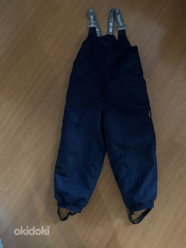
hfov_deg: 53.1
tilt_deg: -82.9
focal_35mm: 26
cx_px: 93
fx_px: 186
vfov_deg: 67.3
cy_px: 124
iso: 1000
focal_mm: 4.25
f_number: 1.8
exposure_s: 1/17
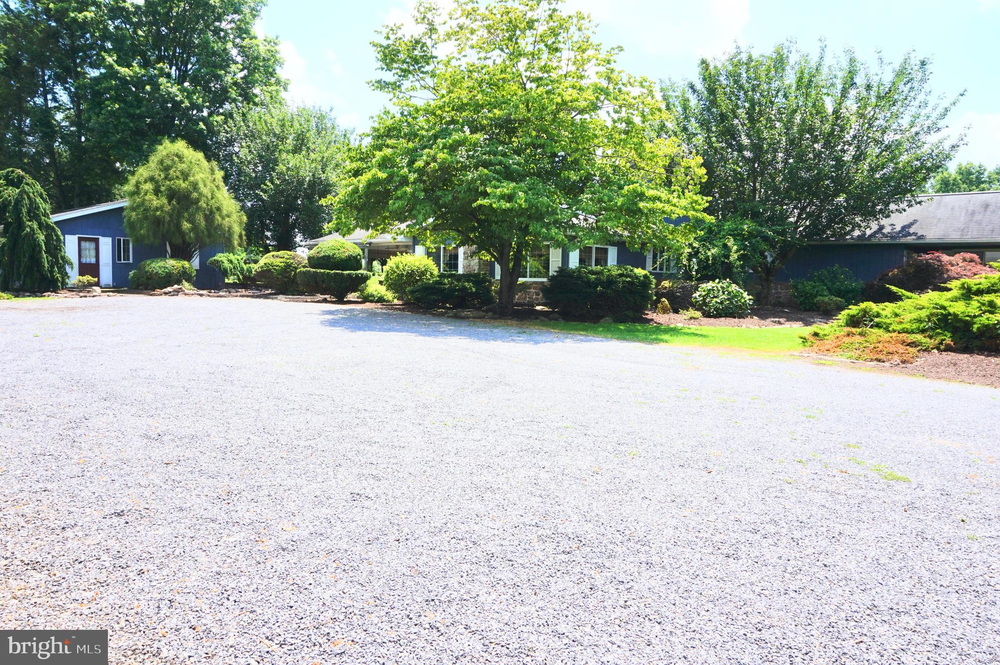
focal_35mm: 24
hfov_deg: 73.8
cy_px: 332
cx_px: 500
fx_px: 666
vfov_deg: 53.1
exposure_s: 1/80
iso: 100
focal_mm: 16
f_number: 13
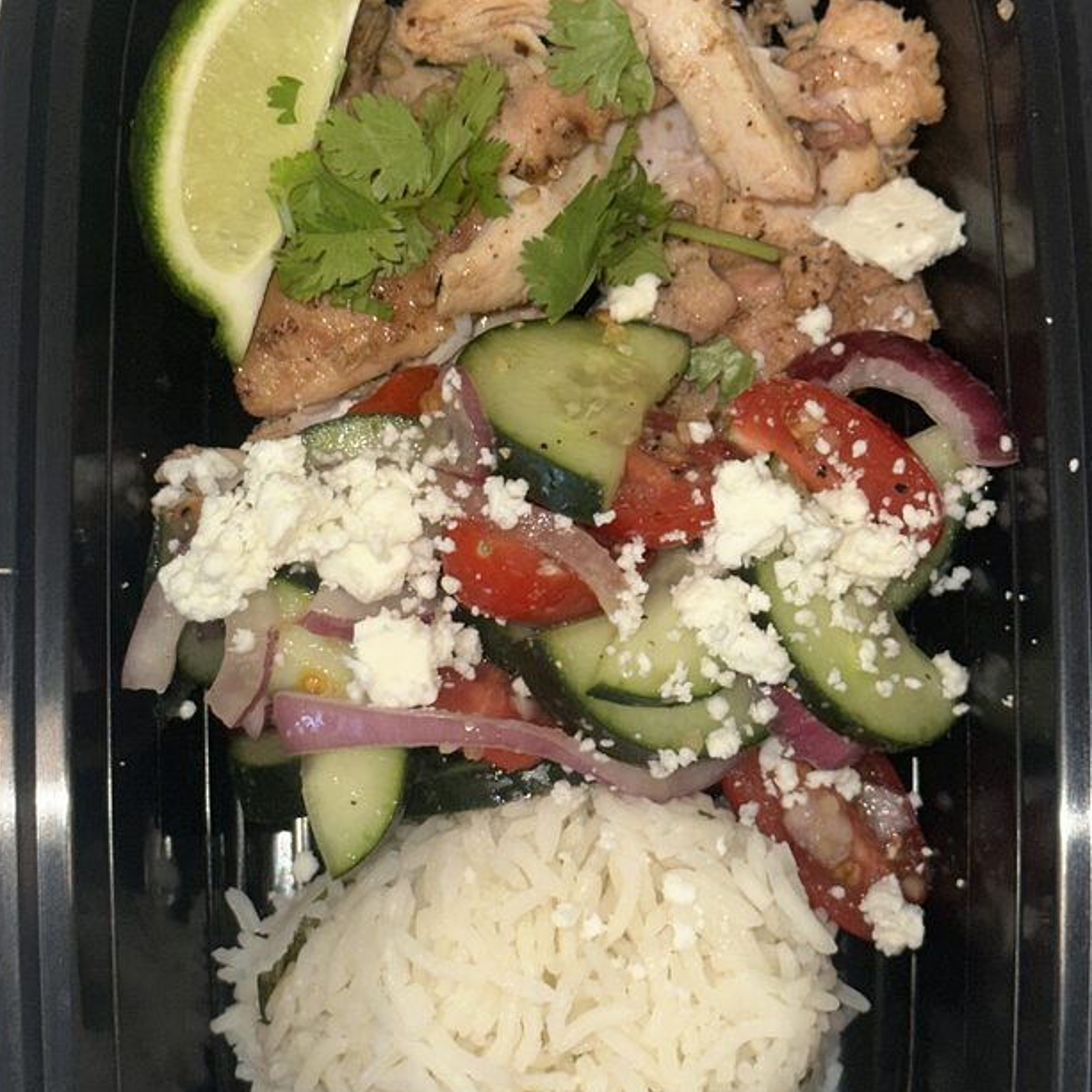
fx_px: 2962
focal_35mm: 83
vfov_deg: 20.9
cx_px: 497
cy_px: 599
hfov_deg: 20.9
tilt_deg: -84.3
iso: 64
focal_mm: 6.86
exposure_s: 1/54
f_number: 1.78
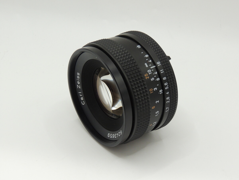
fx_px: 483
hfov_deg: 27.8
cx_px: 120
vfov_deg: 21.0
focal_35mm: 70
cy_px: 90
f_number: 4.3
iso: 320
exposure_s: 1/60
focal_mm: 12.4
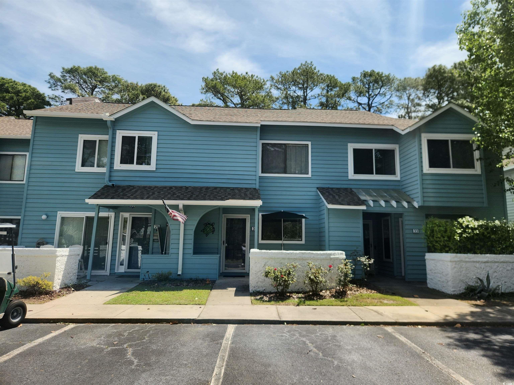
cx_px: 257
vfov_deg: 58.9
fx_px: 342
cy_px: 192
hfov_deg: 73.9
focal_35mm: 23
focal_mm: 5.4
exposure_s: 1/1293
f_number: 1.8
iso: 20
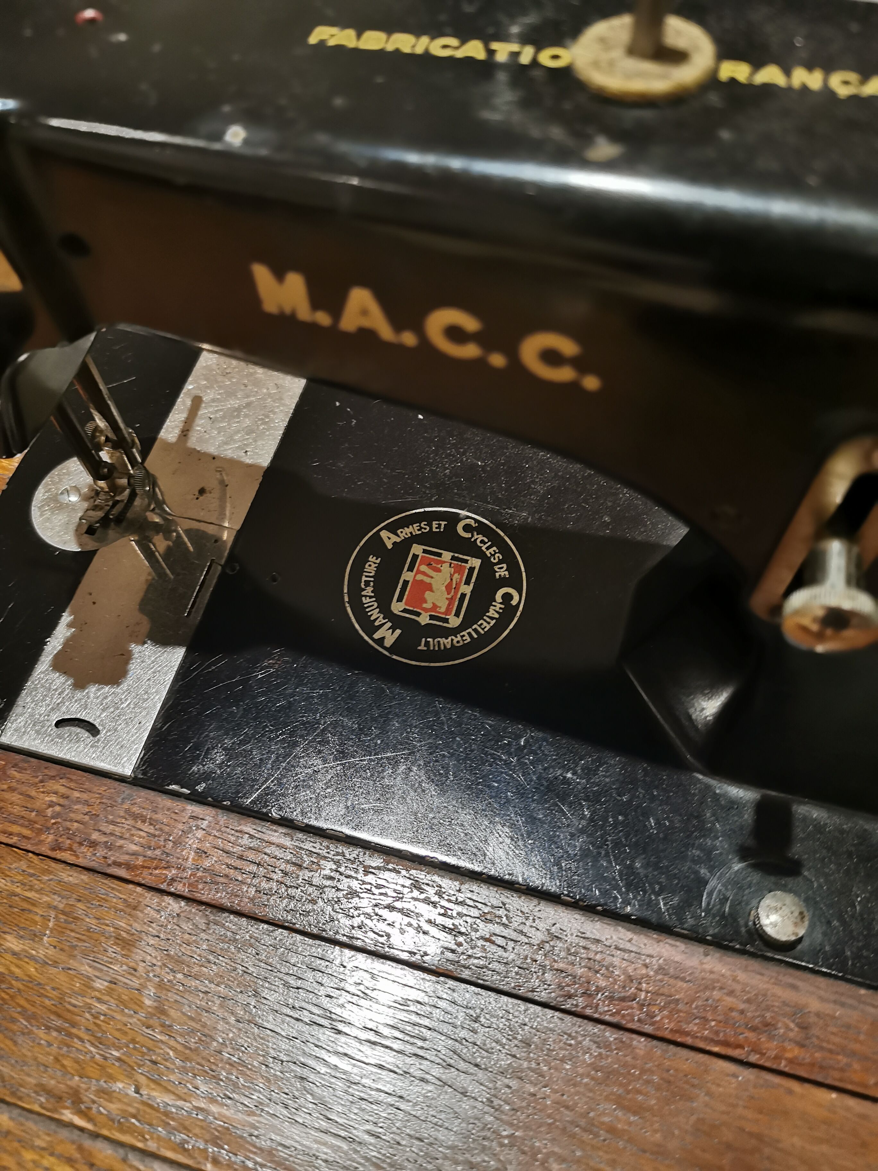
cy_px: 586
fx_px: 913
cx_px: 439
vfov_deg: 65.3
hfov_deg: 51.4
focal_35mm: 27
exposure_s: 1/100
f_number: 1.6
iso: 400
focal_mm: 5.56
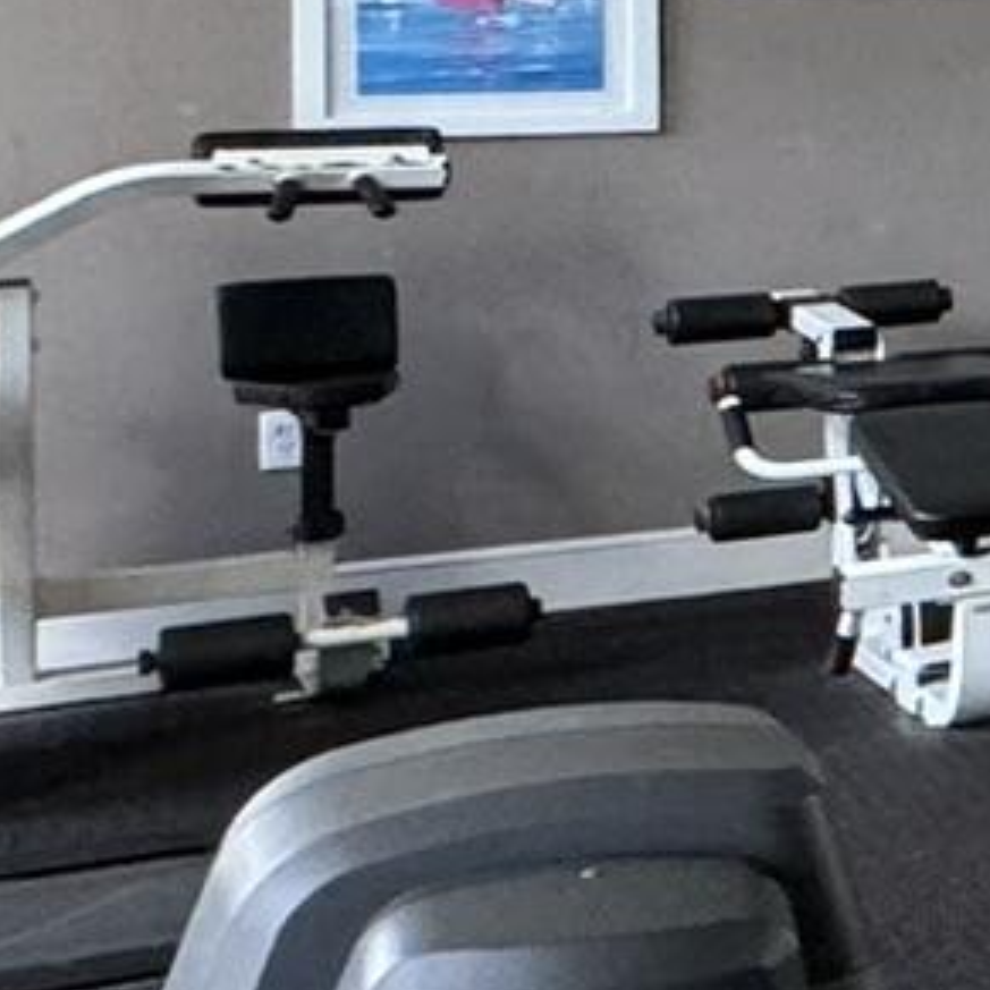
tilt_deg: -1.2
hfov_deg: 10.7
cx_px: 3144
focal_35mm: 87
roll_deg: -0.7
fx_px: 2815
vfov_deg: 19.4
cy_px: 34
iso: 250
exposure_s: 1/99
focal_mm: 2.22
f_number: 2.2
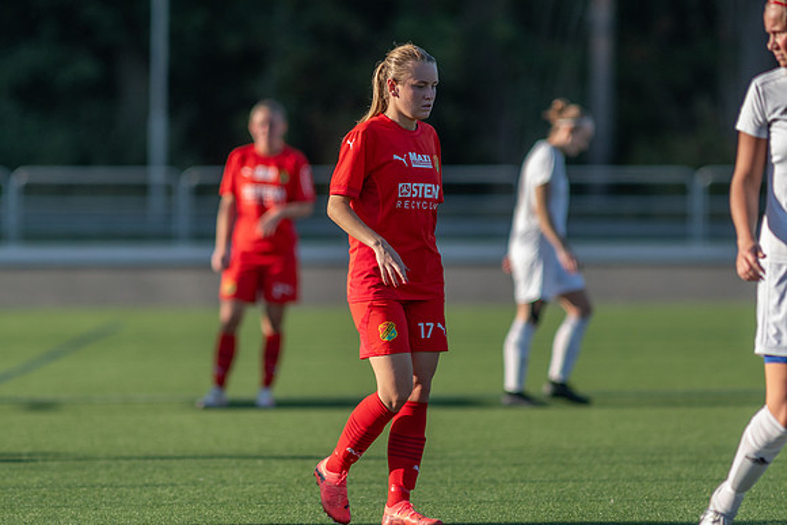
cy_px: 262
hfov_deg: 4.6
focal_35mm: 450
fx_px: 9839
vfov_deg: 3.1
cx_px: 394
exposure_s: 1/2000
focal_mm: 300
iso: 280
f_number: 3.2
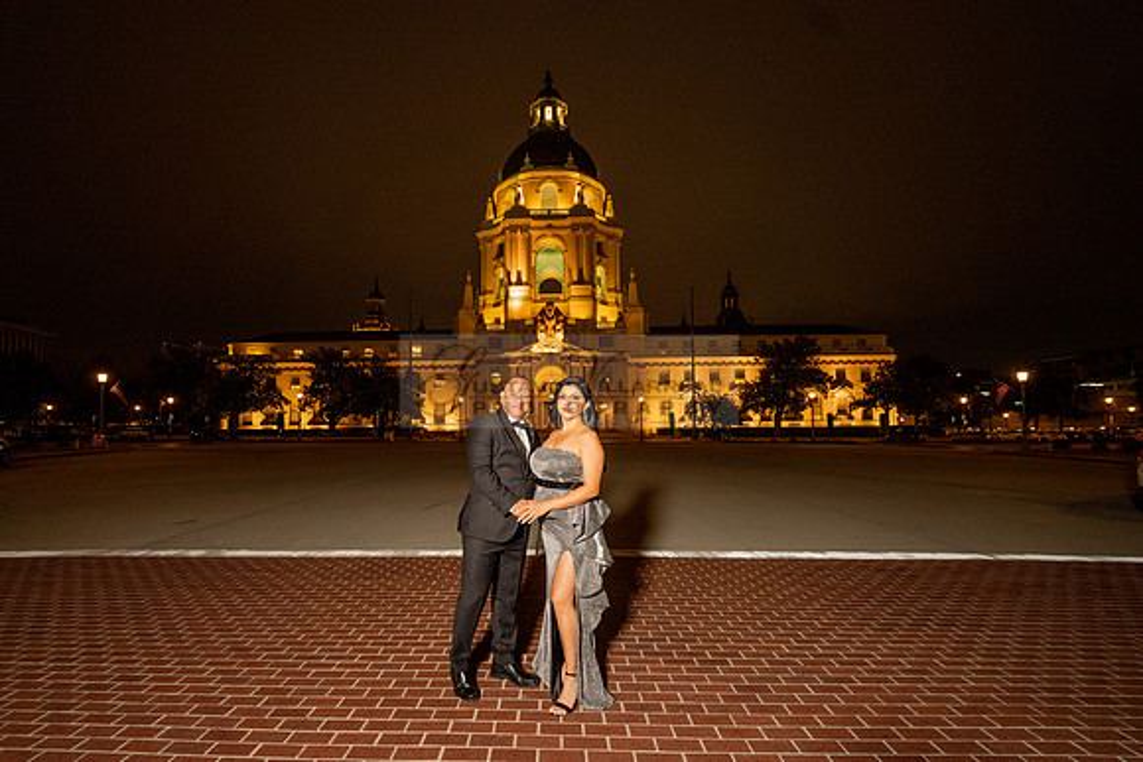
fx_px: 483
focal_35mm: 15
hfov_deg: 99.5
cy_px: 406
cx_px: 539
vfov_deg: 76.5
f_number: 2.8
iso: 800
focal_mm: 14
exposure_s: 1/60
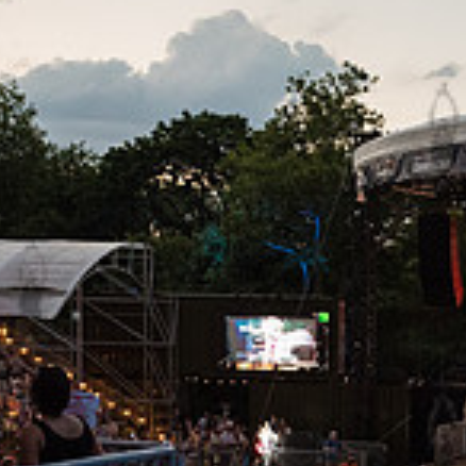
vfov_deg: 20.8
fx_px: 1234
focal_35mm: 81
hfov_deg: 20.8
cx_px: 440
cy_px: 445
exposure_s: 1/320
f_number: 3.5
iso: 4000
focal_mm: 24
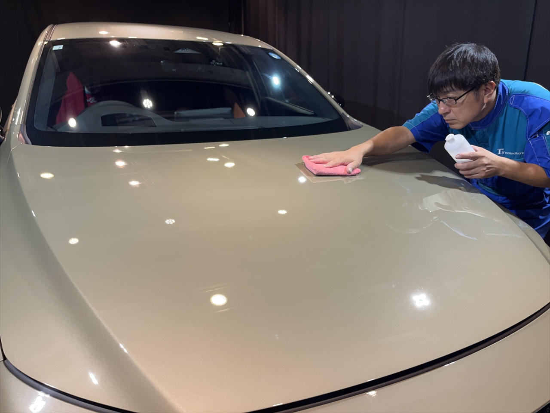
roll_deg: -1.5
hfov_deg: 67.3
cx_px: 275
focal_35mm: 26
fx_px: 413
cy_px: 206
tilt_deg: -20.4
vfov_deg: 53.1
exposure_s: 1/120
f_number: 1.6
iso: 80
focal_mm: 5.1
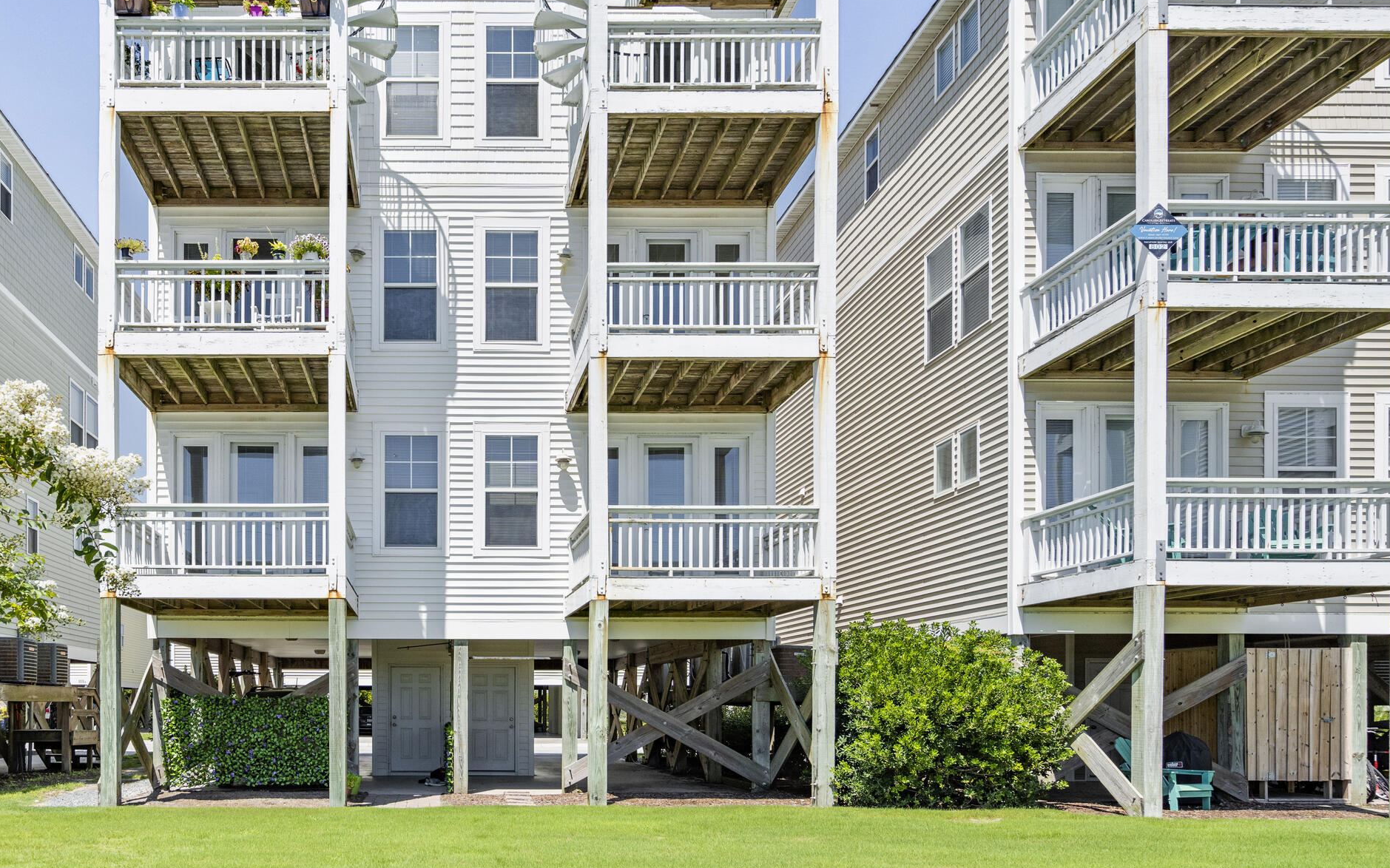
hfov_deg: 69.7
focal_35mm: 25
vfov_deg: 48.1
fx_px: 947
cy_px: 261
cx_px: 425
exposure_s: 1/1600
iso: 640
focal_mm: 16
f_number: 5.6
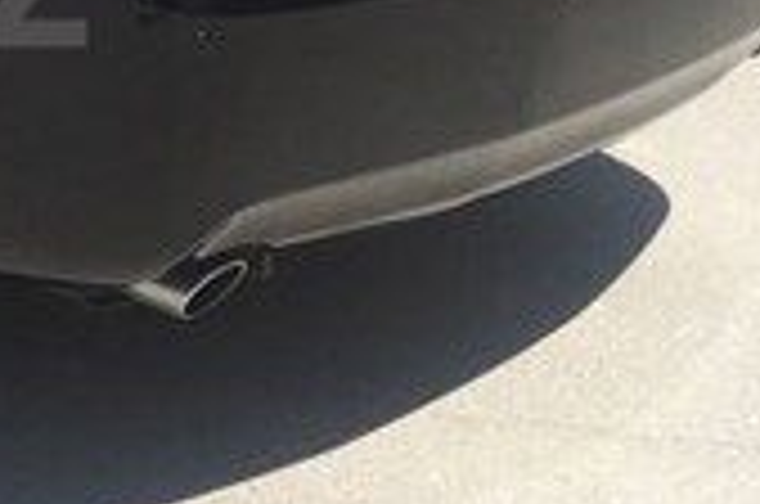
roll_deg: -0.7
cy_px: -20
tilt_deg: -18.4
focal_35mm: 118
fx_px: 2486
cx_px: -373
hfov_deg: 16.0
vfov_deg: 11.4
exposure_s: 1/1364
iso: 32
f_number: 2.2
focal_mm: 4.15
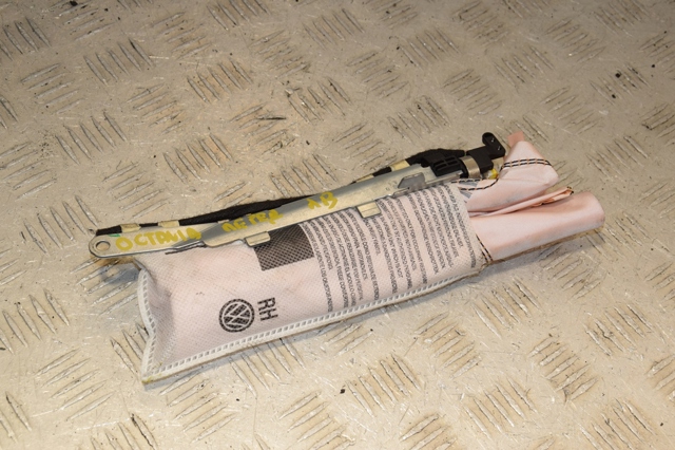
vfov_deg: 21.5
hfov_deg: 31.9
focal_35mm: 63
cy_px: 225
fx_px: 1181
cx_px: 338
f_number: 11
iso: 800
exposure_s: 1/200
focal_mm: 42
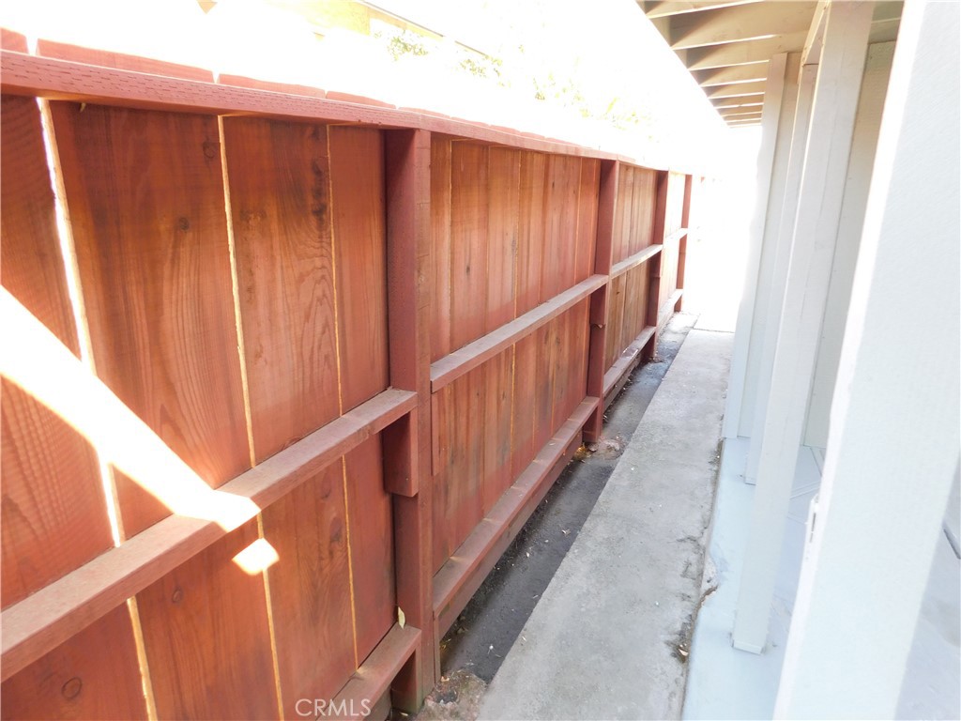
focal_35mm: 23
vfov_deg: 58.9
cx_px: 480
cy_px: 360
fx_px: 639
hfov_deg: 73.9
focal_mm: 4
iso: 180
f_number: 3
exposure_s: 1/30
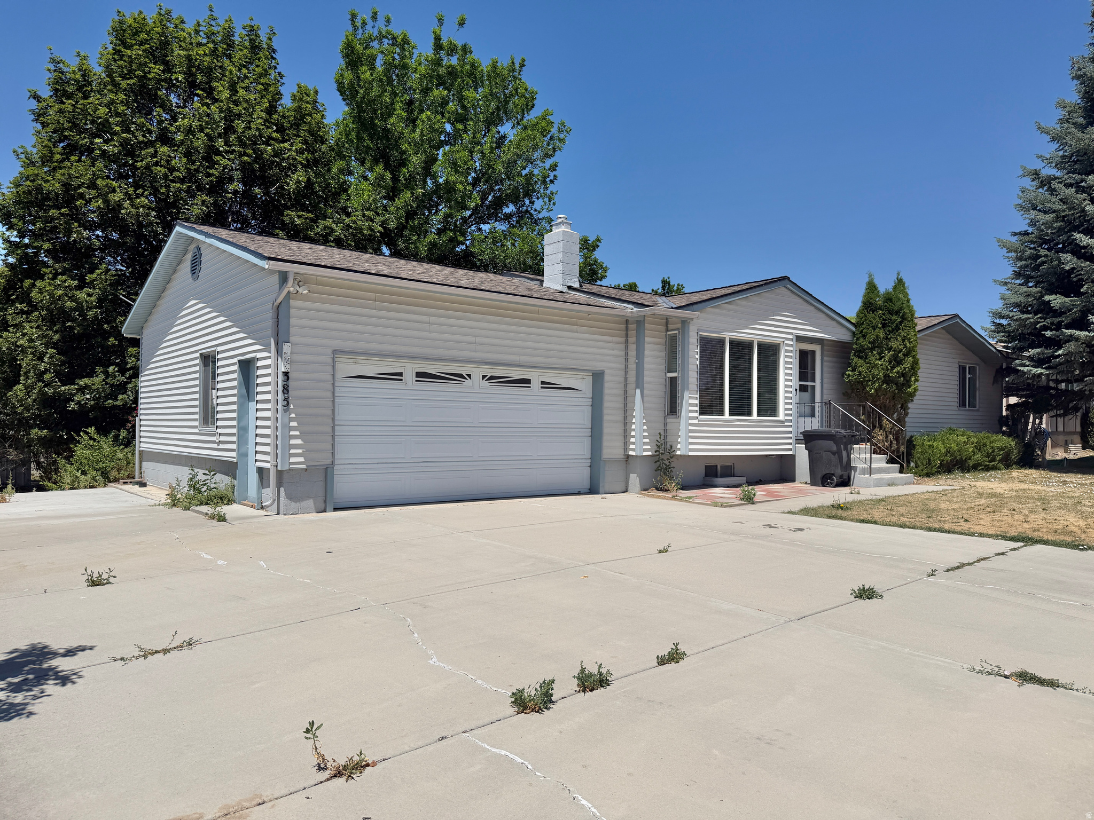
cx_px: 547
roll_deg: -1.2
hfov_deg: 71.6
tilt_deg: +0.9
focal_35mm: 24
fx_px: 758
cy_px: 410
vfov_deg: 56.8
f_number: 1.78
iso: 80
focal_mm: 6.76
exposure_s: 1/9091
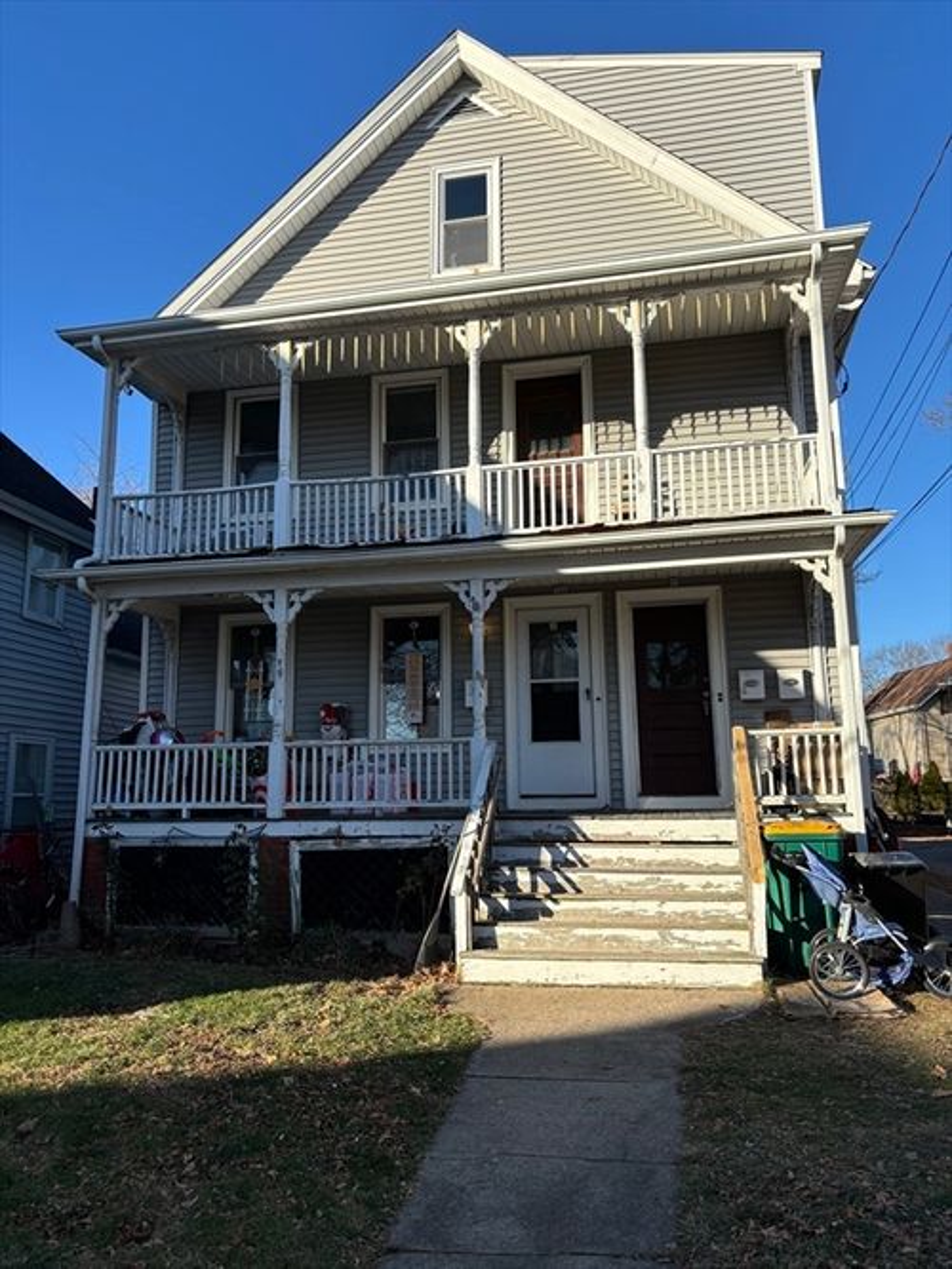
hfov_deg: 53.0
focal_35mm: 26
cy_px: 634
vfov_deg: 67.3
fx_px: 954
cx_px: 476
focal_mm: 5.96
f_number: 1.6
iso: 50
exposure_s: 1/2024
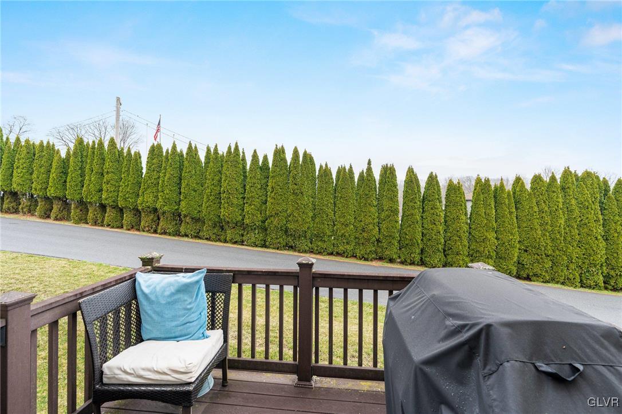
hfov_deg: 96.8
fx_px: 276
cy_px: 207
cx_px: 311
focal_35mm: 16
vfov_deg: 73.7
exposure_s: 1/125
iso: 320
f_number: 7.1
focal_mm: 16
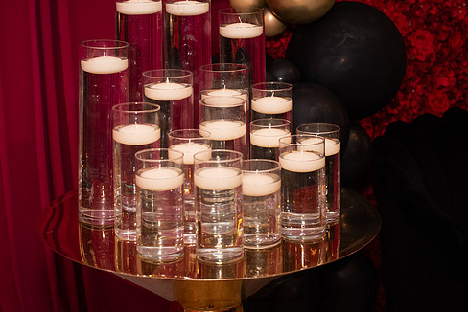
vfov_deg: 21.3
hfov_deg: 31.3
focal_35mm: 64
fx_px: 832
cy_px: 137
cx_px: 178
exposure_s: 1/200
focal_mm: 50
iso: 1250
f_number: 4
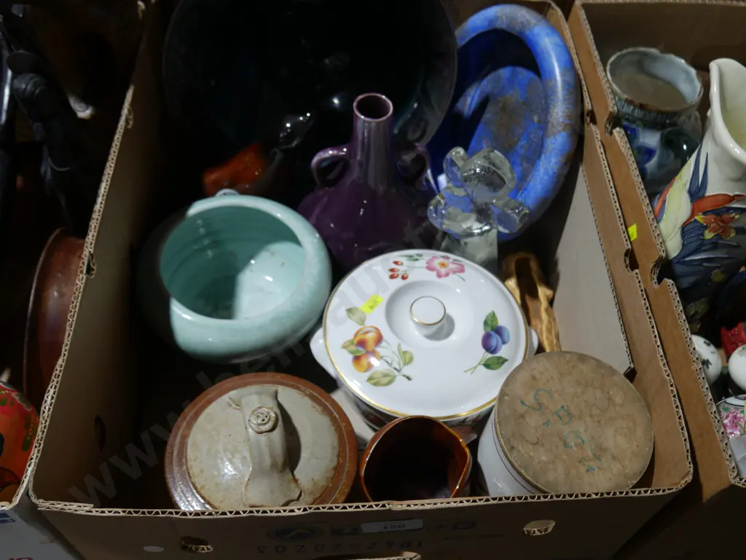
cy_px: 280
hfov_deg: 53.9
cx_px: 373
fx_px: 733
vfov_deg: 41.8
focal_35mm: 34
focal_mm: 17
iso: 200
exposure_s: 1/60
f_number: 4
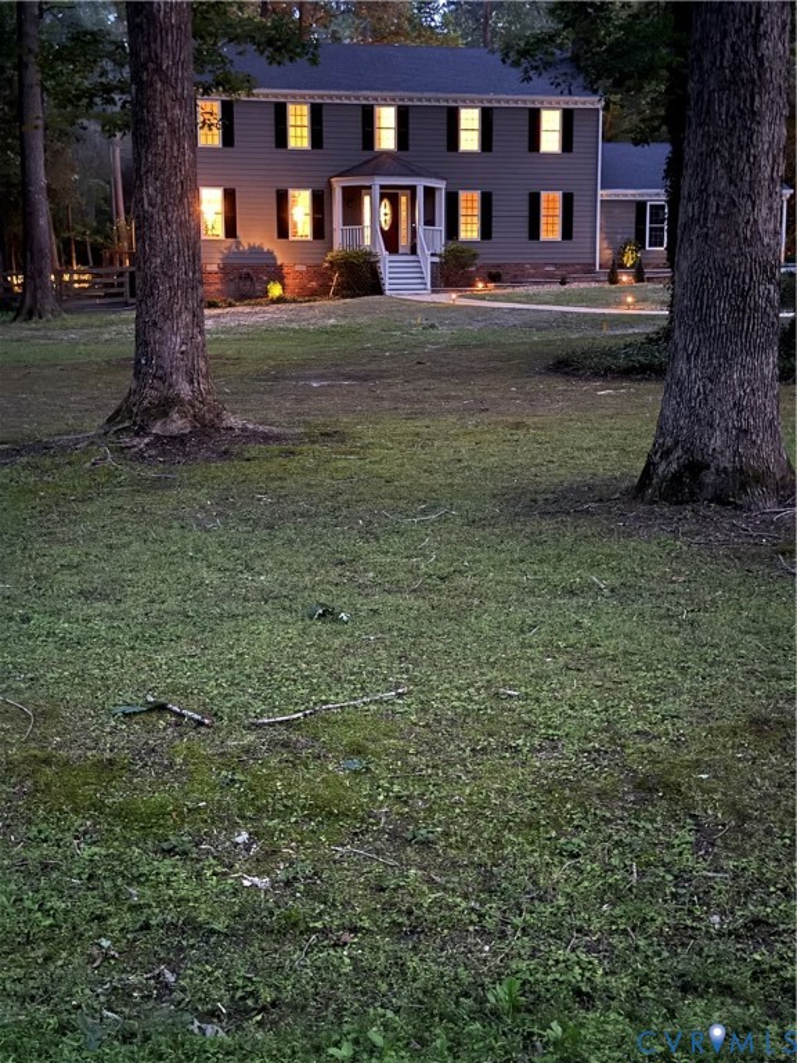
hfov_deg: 30.3
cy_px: 532
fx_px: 1474
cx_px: 398
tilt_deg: -6.9
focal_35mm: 48
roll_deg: +0.2
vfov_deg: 39.7
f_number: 1.78
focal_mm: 6.76
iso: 1000
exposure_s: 1/2
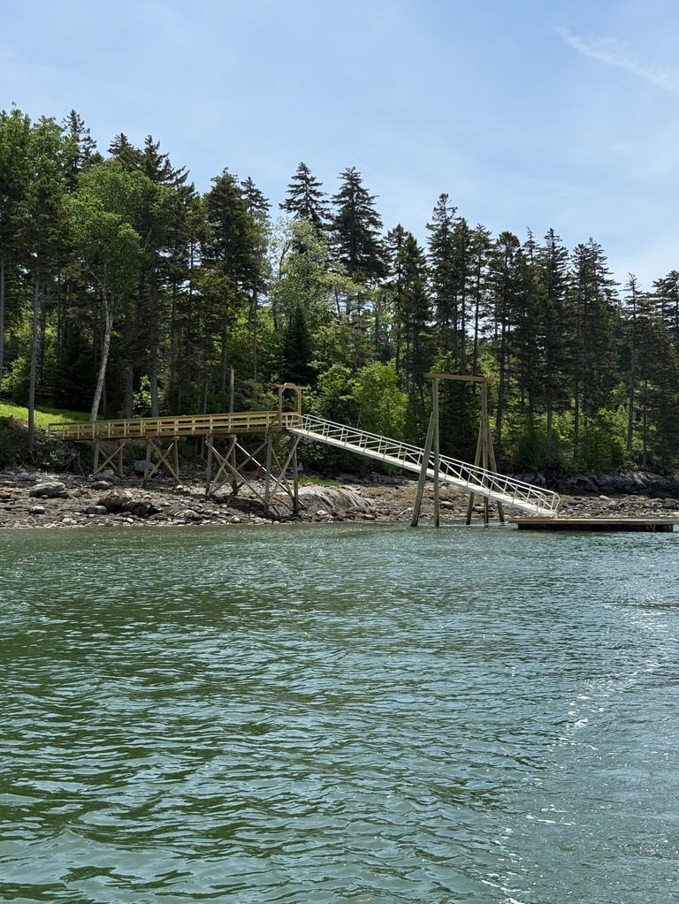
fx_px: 1255
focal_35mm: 48
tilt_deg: +2.1
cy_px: 452
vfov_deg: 39.6
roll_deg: -0.9
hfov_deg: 30.3
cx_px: 340
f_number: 1.78
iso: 64
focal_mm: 6.76
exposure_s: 1/4587
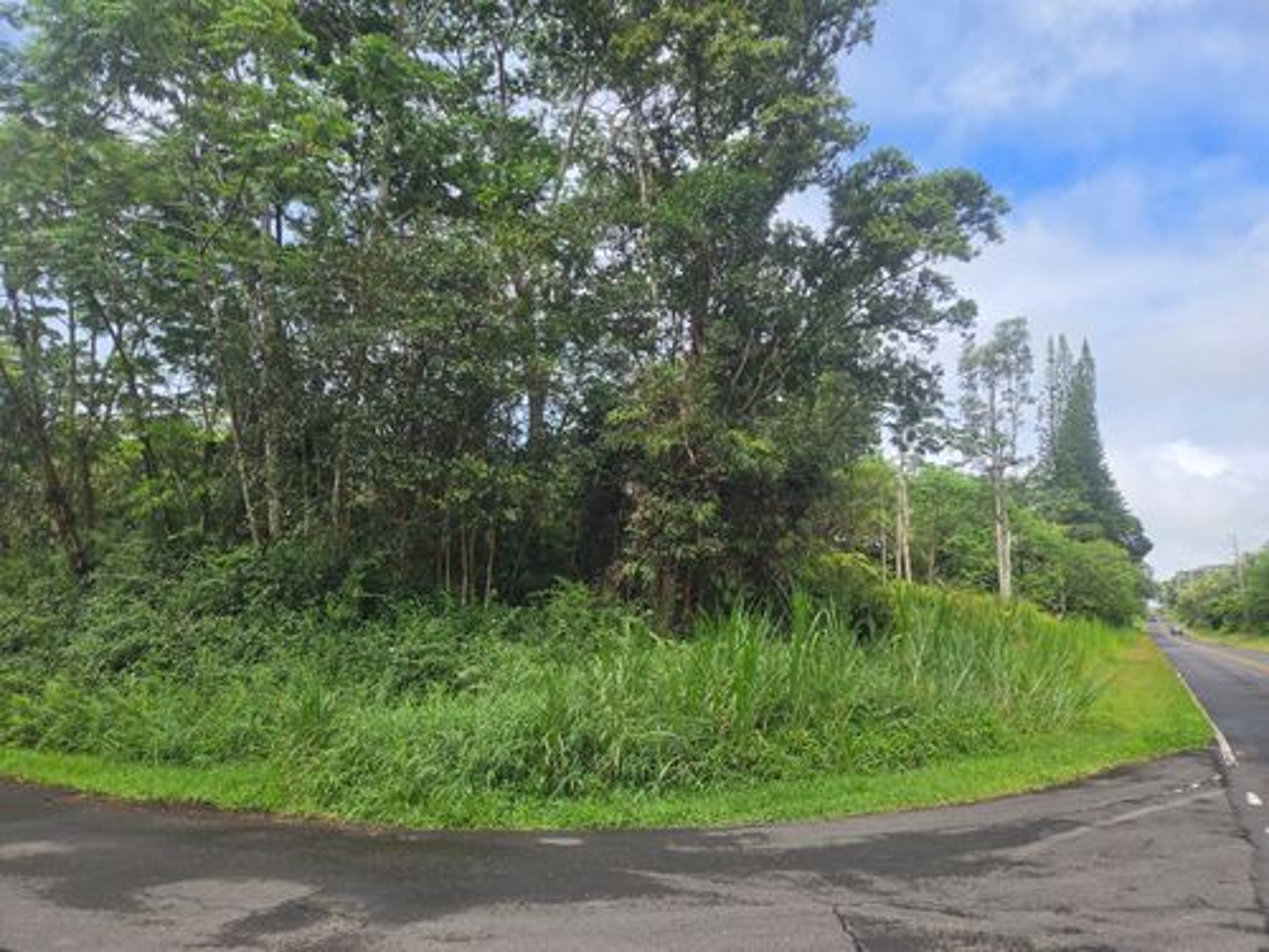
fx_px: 843
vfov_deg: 58.9
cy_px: 476
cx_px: 634
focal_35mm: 23
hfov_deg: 73.9
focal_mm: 5.4
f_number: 1.8
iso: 80
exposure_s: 1/2371
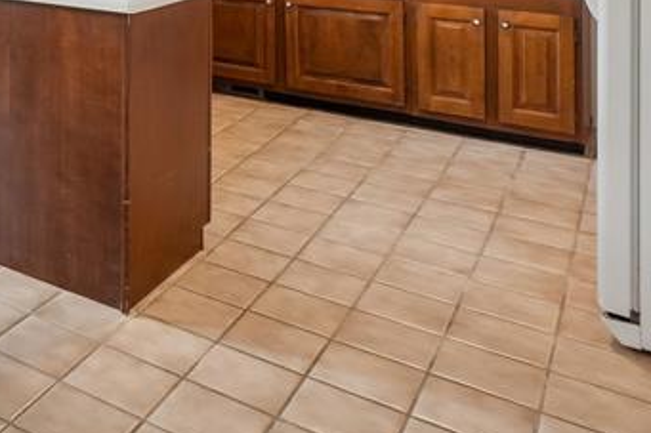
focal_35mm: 45
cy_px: -126
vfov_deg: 25.7
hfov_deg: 34.3
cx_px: -143
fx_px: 813
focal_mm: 10
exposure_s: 1/20
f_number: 8
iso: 400
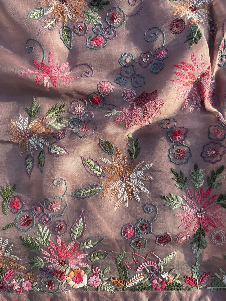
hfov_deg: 56.8
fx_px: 209
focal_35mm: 24
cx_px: 113
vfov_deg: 71.6
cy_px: 150
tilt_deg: -86.5
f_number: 1.78
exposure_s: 1/1271
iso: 80
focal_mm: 6.76
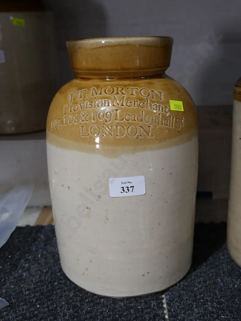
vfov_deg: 46.8
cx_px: 120
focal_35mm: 40
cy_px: 160
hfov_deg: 36.0
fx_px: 371
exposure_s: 1/60
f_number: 4.4
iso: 500
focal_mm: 20
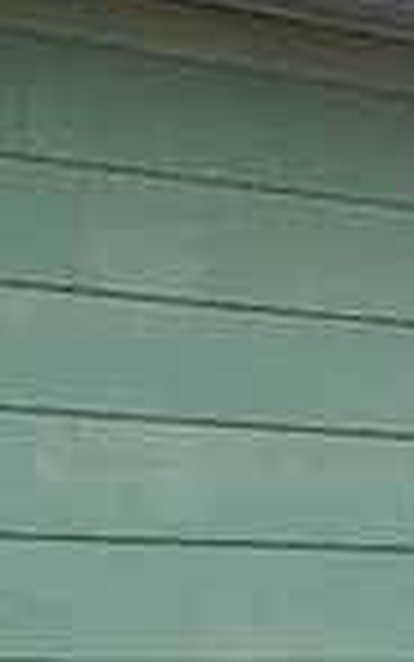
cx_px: 540
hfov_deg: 7.6
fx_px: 3066
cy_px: 626
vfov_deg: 12.2
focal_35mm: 170
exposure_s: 1/400
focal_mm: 4
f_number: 3
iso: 125
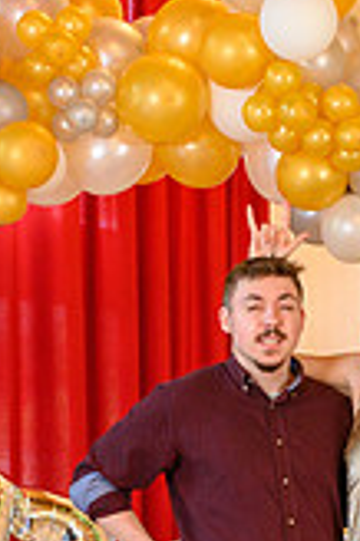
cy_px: 505
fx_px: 1864
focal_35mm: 124
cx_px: 324
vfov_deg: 16.3
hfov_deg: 11.0
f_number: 3.5
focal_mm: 35
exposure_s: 1/100
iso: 1250
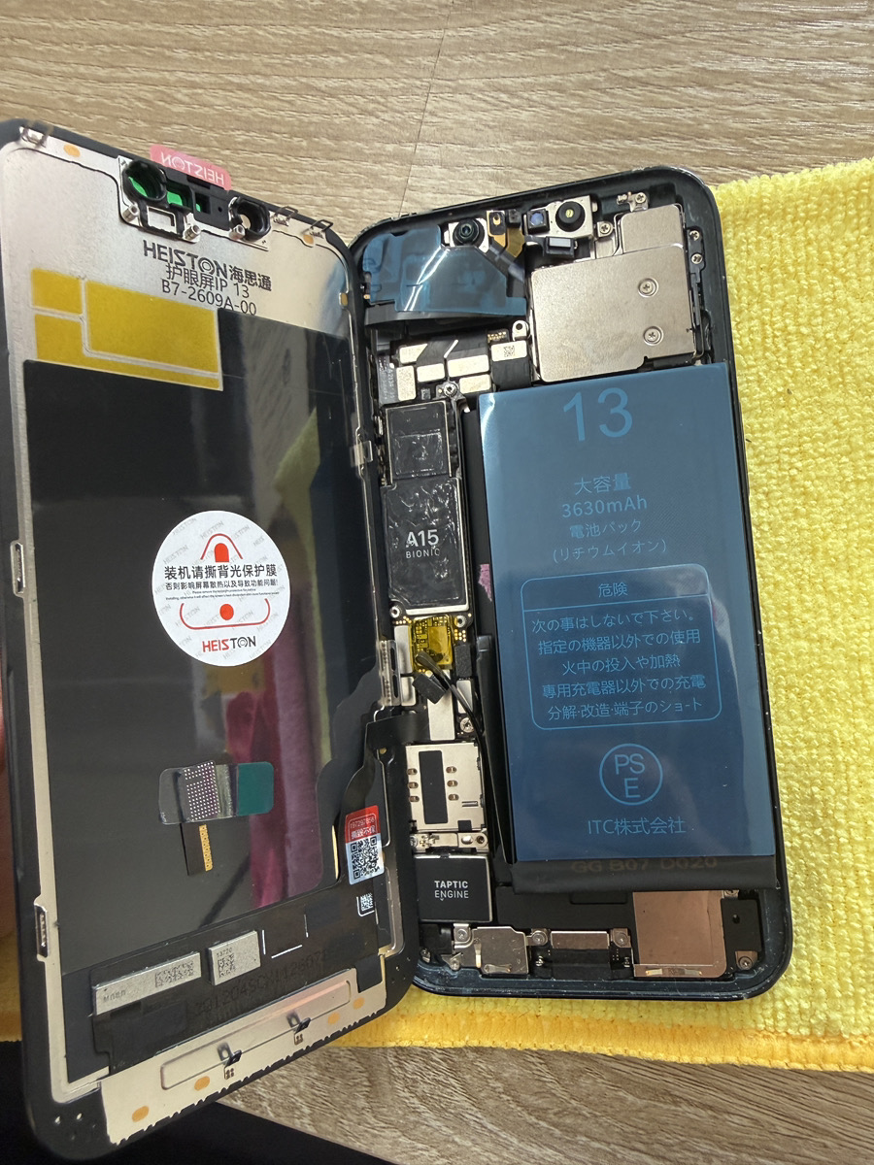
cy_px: 582
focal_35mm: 25
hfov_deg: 54.9
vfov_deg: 69.4
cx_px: 437
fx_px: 842
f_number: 2.2
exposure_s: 1/120
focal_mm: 2.22
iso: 200
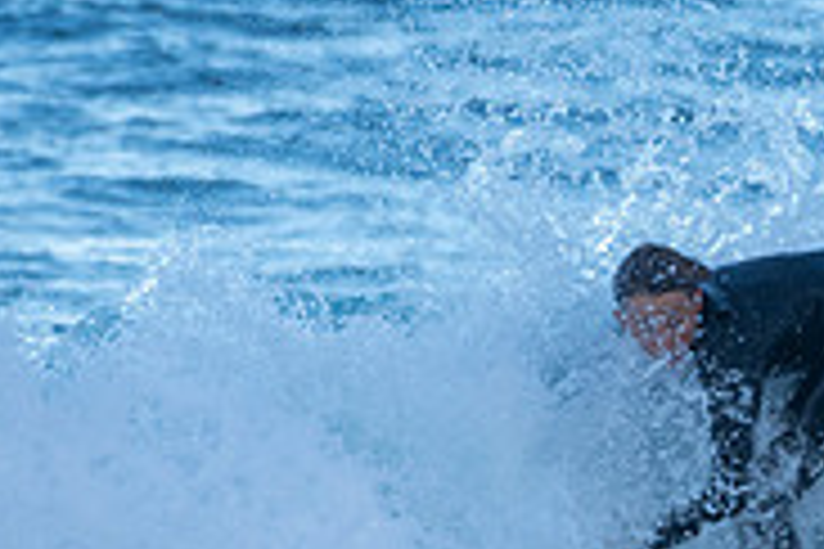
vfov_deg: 0.6
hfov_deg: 0.9
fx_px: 54357
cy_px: 605
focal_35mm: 2375
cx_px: 1144
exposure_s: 1/800
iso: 280
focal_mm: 500
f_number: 5.6
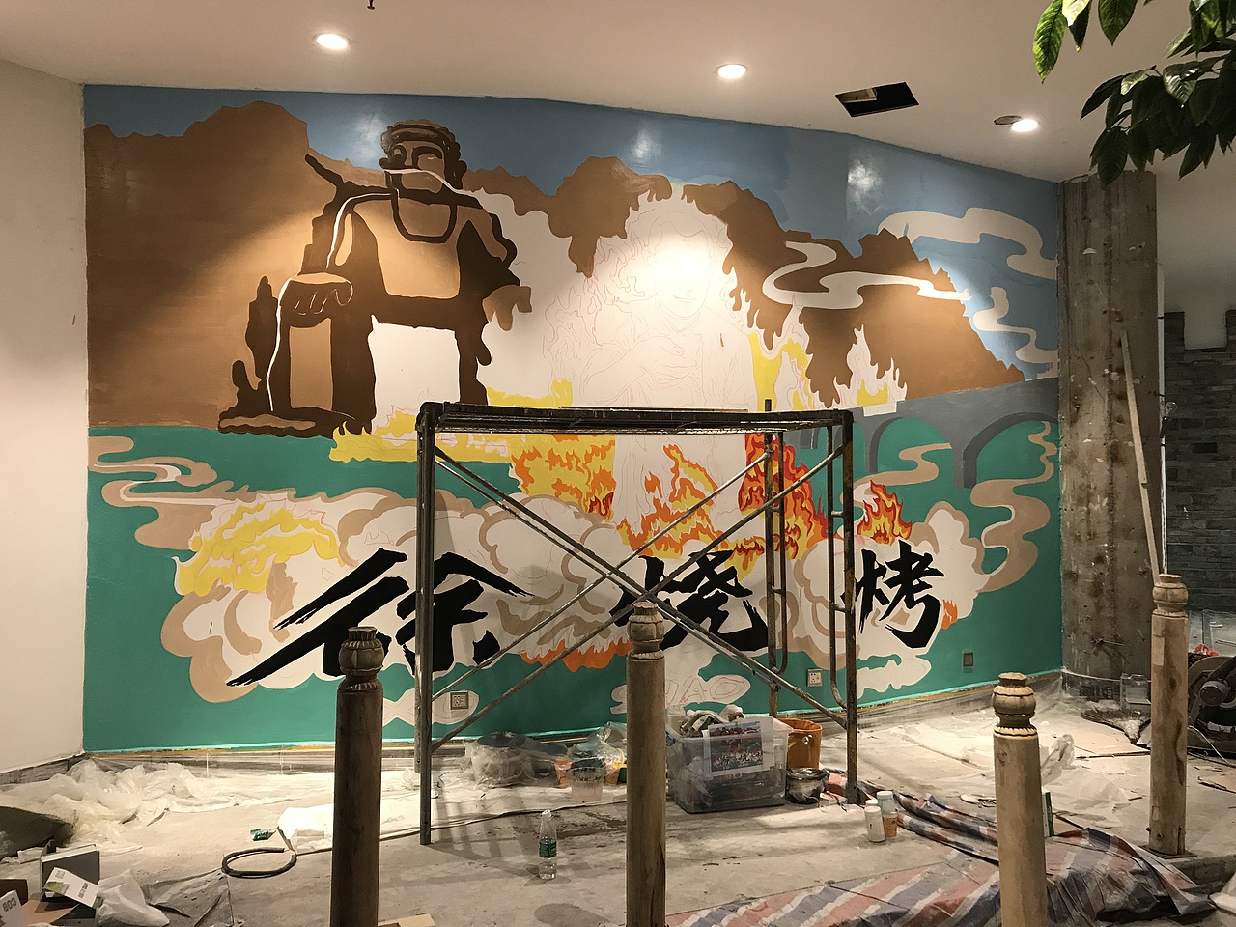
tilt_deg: +0.8
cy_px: 464
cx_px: 618
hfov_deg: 63.4
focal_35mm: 28
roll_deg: +0.1
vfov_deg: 49.7
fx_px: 1000
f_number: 1.8
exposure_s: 1/20
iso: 40
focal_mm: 3.99
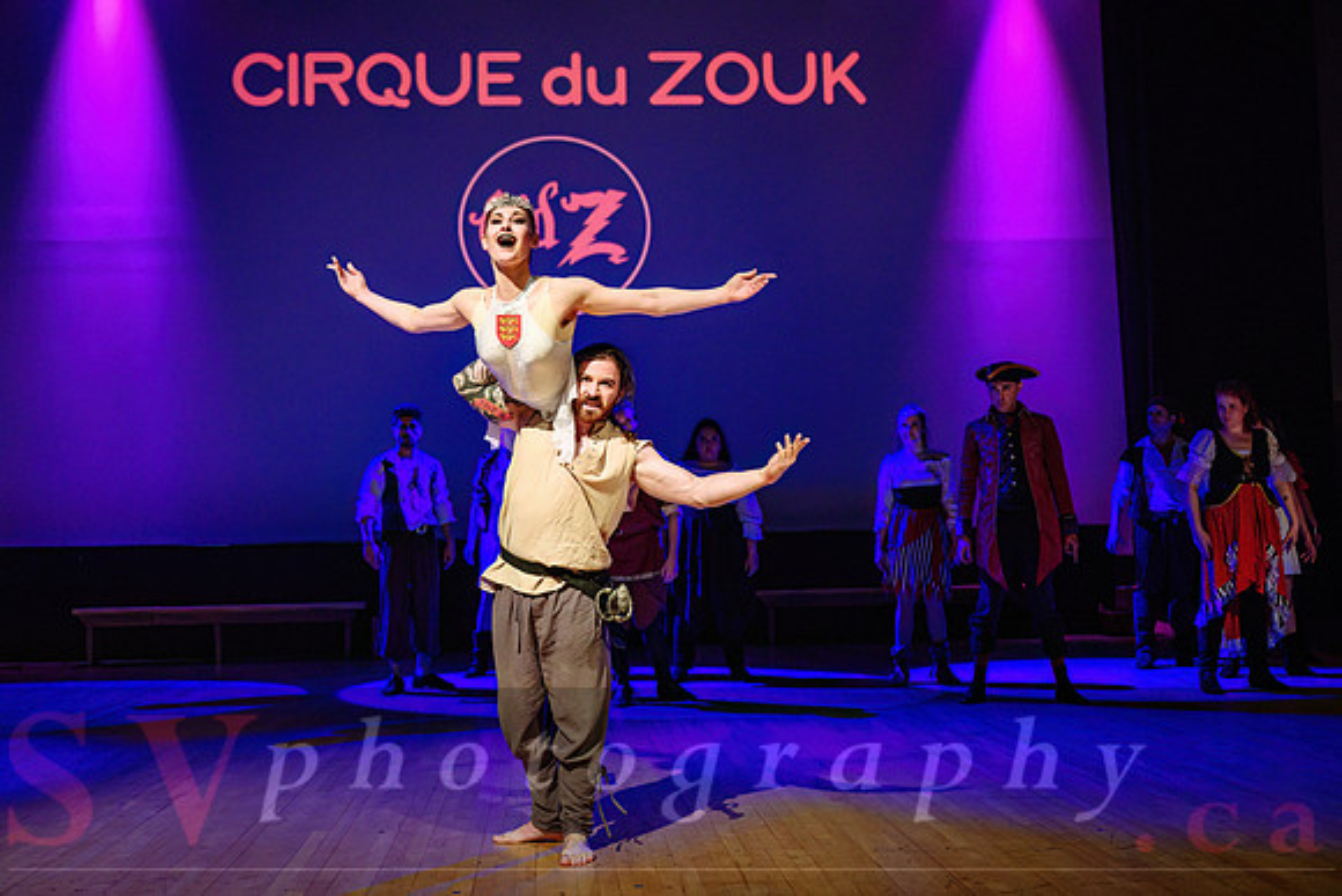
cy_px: 436
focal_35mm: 40
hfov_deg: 48.6
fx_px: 1484
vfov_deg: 33.6
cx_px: 635
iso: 1600
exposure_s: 1/200
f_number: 2.8
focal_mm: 30
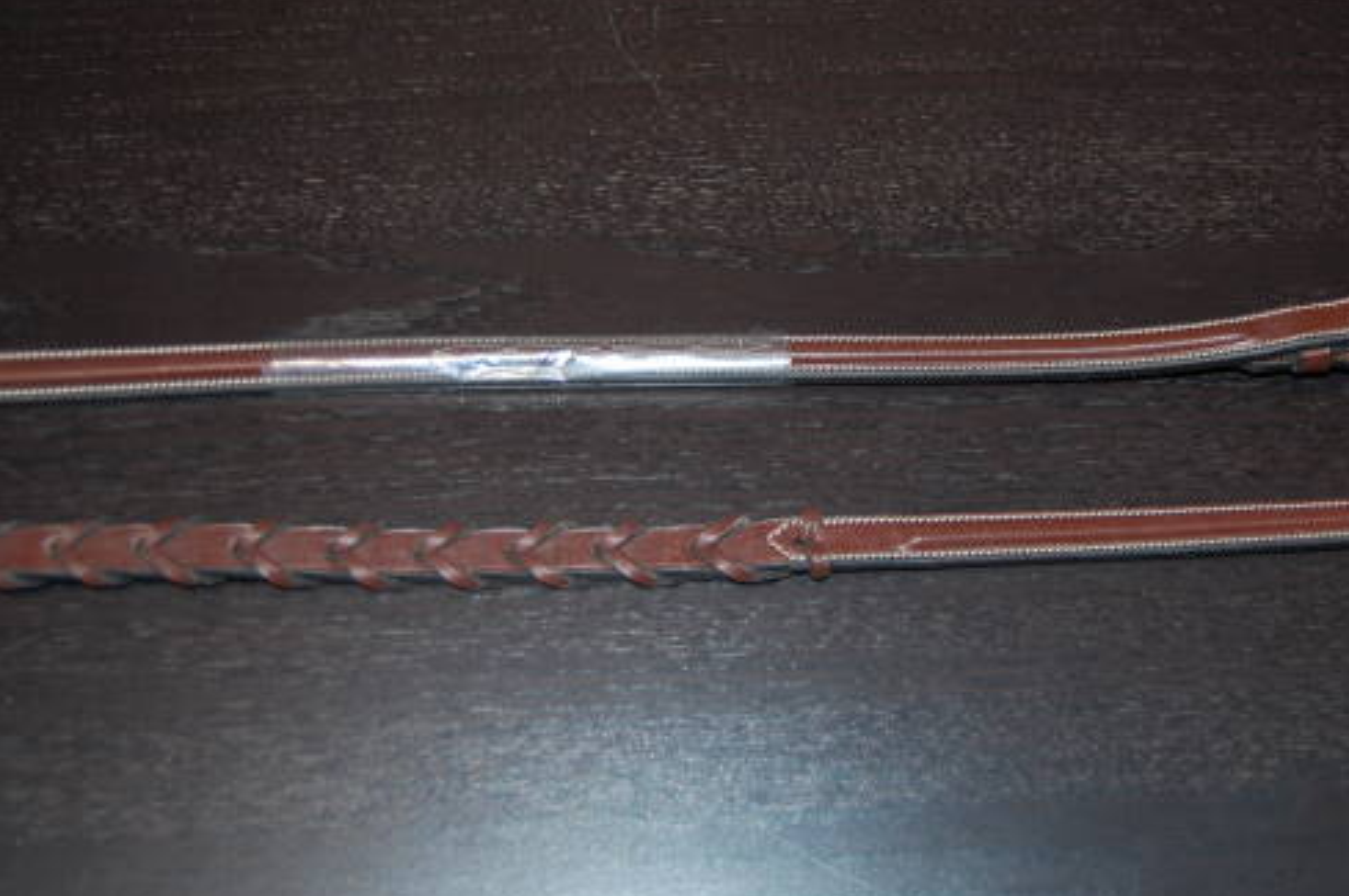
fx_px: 1909
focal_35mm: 51
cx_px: 877
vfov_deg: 26.3
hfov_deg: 38.6
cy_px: 329
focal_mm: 26
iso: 400
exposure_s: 1/60
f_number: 4
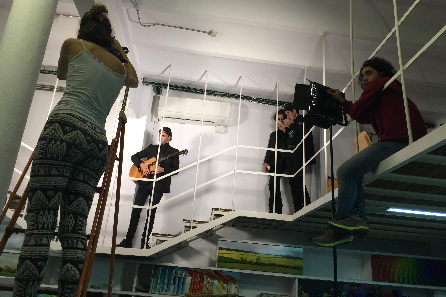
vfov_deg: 42.3
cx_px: 220
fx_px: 384
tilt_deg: +20.2
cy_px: 135
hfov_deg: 60.3
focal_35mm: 31
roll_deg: -6.5
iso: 32
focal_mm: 4.15
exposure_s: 1/33
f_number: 2.2
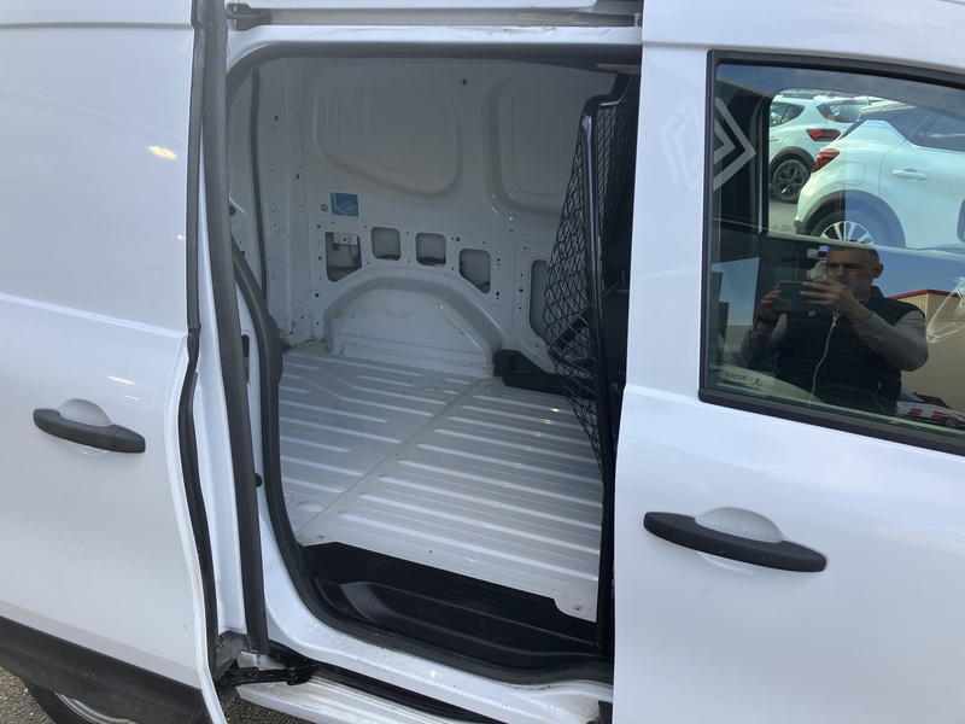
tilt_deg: -16.9
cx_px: 482
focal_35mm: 28
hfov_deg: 63.4
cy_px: 362
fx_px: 781
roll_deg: +1.8
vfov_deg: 49.7
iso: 25
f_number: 1.8
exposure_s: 1/138
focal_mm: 3.99
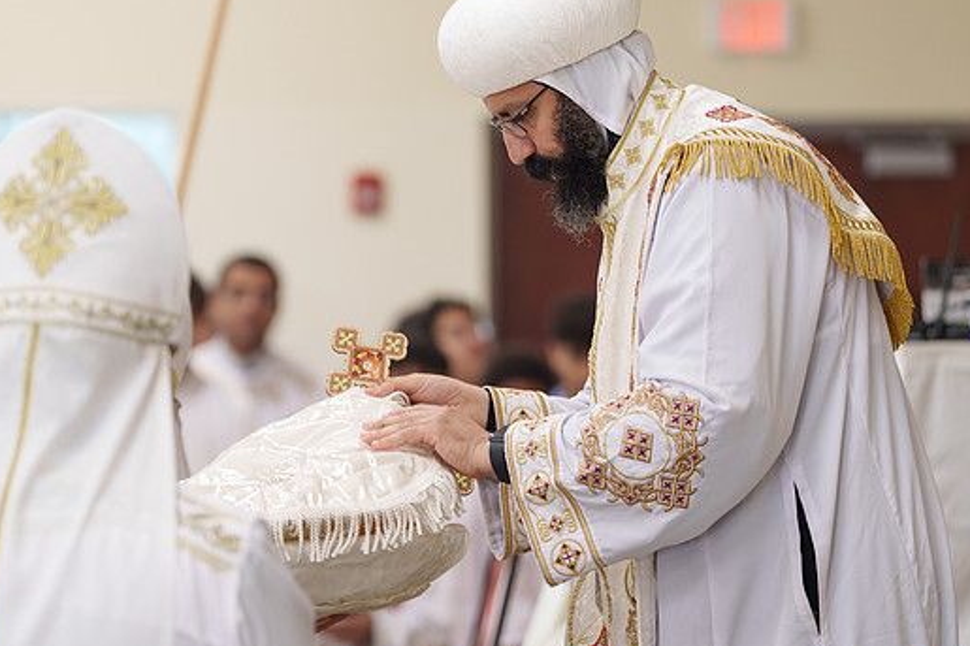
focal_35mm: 158
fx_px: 4256
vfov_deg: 8.7
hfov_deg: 13.0
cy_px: 321
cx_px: 418
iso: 1600
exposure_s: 1/160
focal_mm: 129
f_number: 2.8
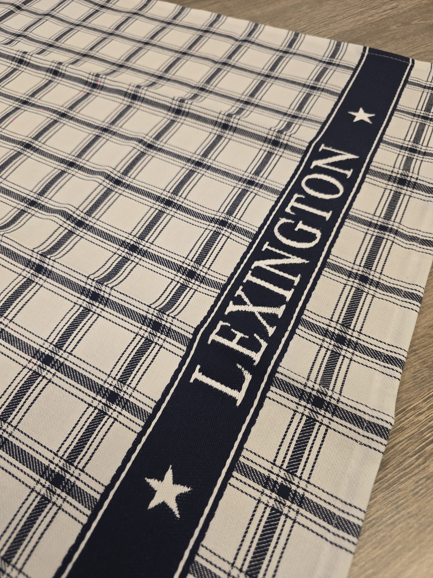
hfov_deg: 58.9
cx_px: 216
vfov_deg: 73.9
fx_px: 384
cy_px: 289
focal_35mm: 23
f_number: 1.7
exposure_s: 1/120
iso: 100
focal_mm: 6.3
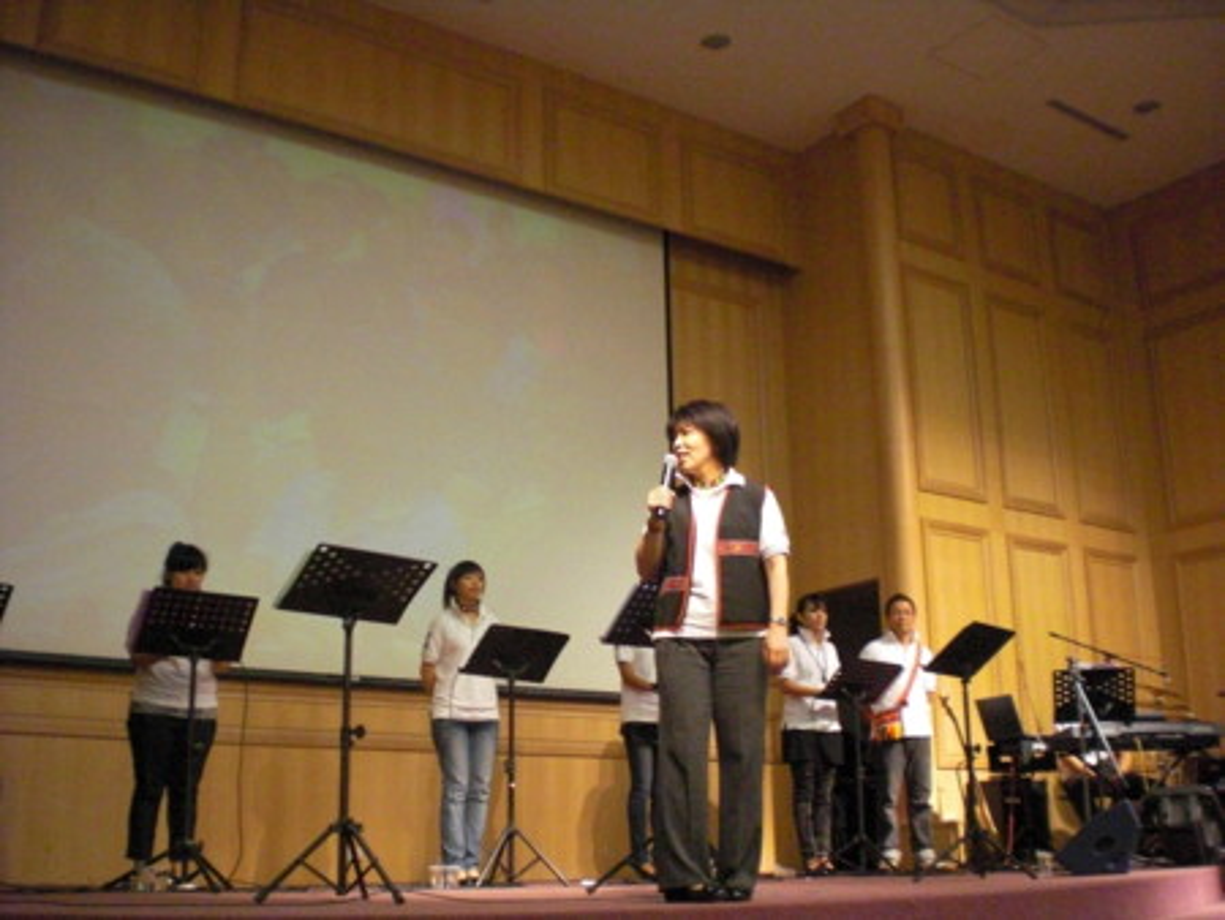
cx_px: 612
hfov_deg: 49.0
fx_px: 1345
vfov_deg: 37.8
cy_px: 460
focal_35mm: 38
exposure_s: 1/100
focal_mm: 6.3
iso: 800
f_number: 3.1
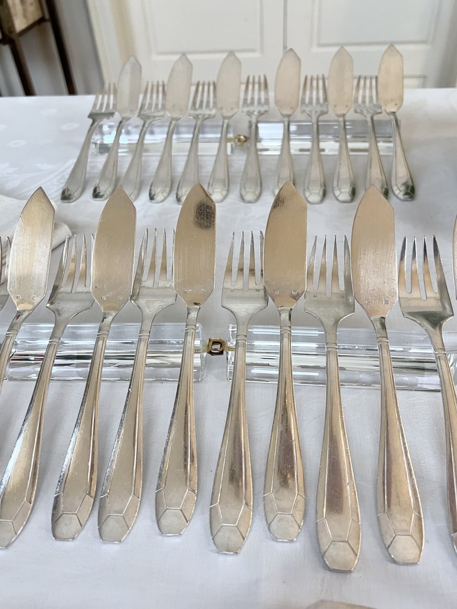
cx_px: 228
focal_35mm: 26
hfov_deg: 53.1
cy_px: 304
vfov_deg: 67.3
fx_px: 458
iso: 200
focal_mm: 5.7
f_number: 1.5
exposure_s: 1/50
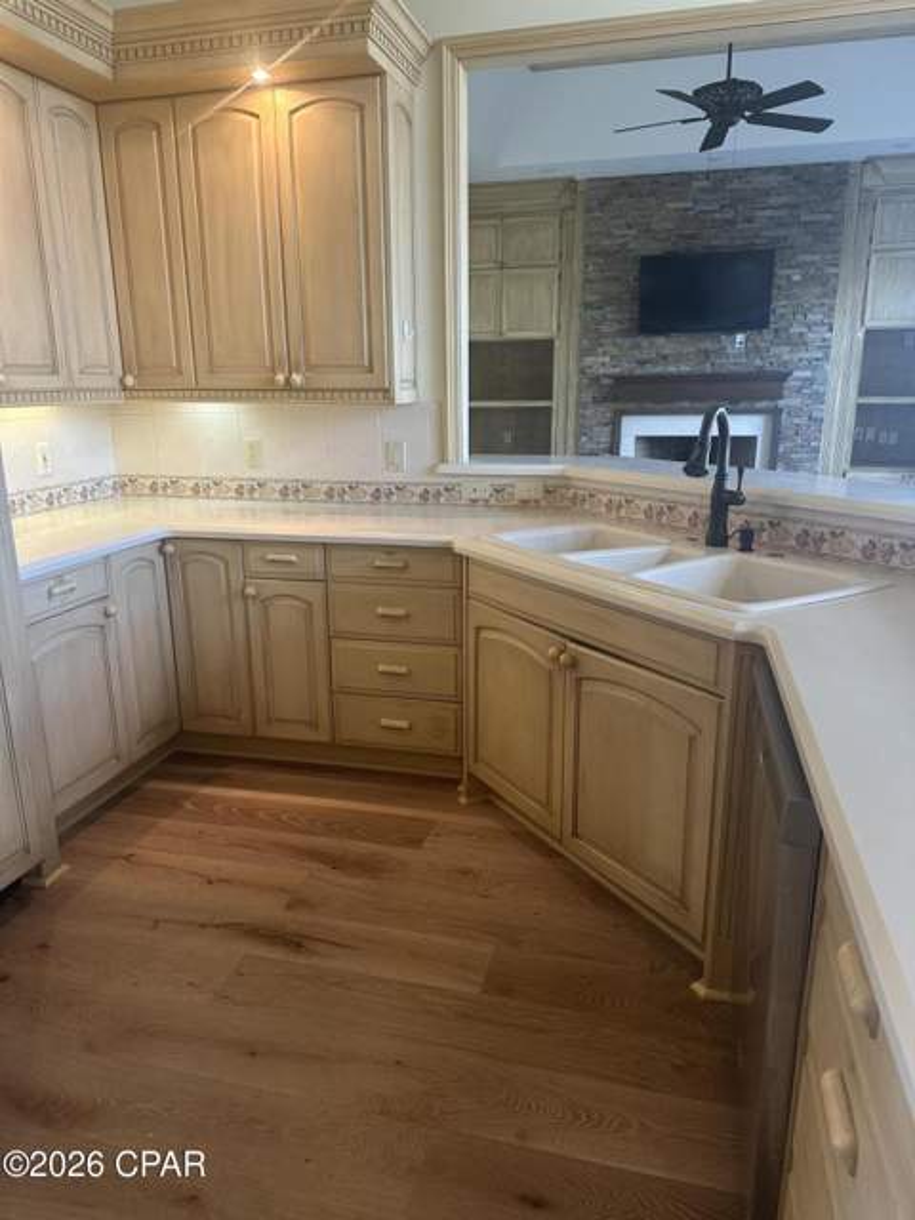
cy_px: 610
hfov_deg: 56.8
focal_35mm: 24
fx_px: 846
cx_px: 458
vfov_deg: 71.6
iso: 160
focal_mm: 6.86
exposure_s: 1/60
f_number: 1.78
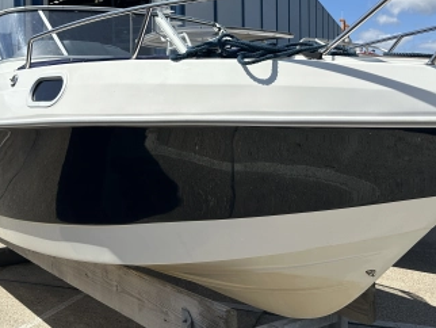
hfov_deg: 45.7
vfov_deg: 34.9
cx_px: 223
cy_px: 112
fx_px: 517
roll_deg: +1.0
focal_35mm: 41
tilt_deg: +0.4
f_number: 1.78
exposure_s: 1/6211
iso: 80
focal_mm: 6.86
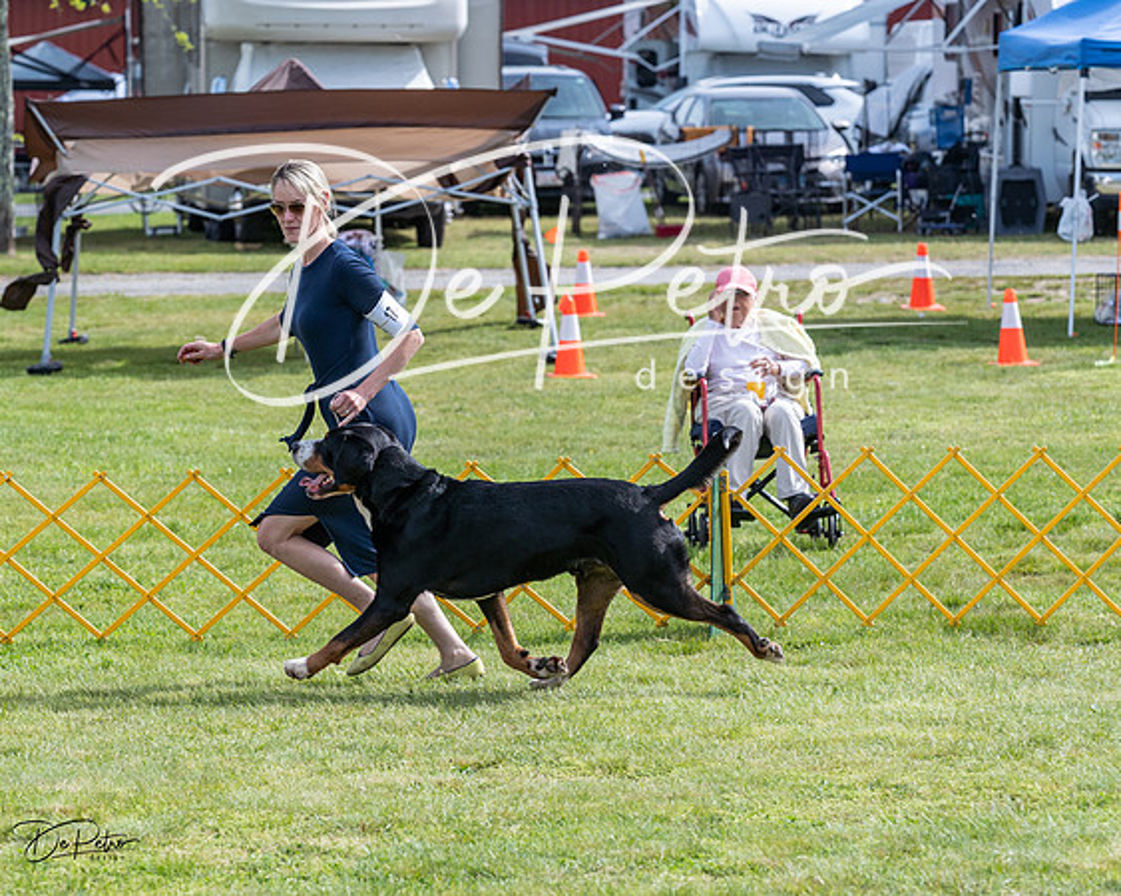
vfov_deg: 10.0
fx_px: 5145
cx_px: 474
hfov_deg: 12.4
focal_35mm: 155
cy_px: 390
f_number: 5.6
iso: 400
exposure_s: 1/1250
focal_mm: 122
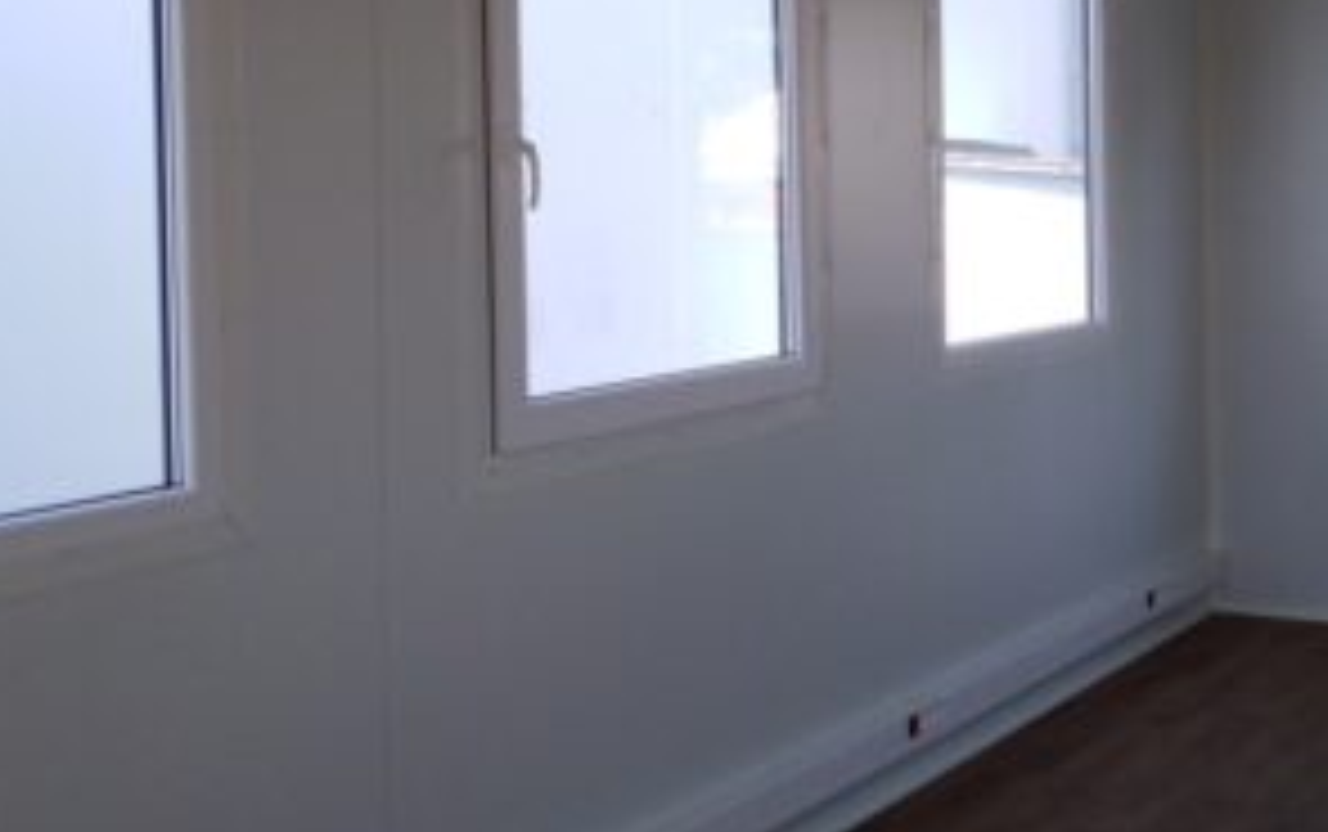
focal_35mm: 56
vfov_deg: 22.9
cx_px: 963
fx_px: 2029
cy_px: 193
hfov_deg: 35.6
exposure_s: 1/269
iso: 100
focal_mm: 3.46
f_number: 2.2
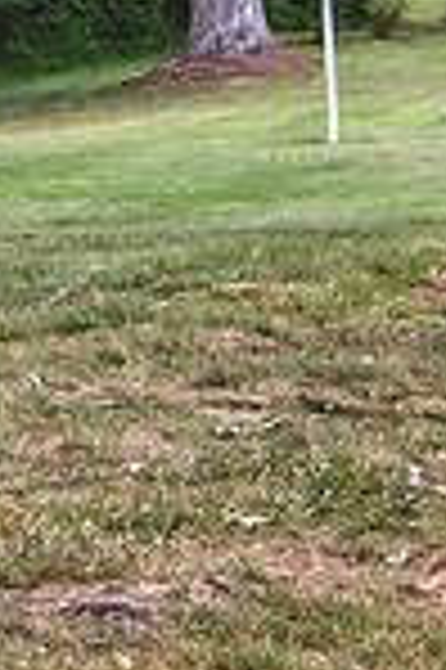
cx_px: -806
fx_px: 2757
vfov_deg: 13.5
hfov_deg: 8.1
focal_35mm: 148
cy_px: -155
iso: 640
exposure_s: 1/250
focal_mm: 38
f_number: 7.1
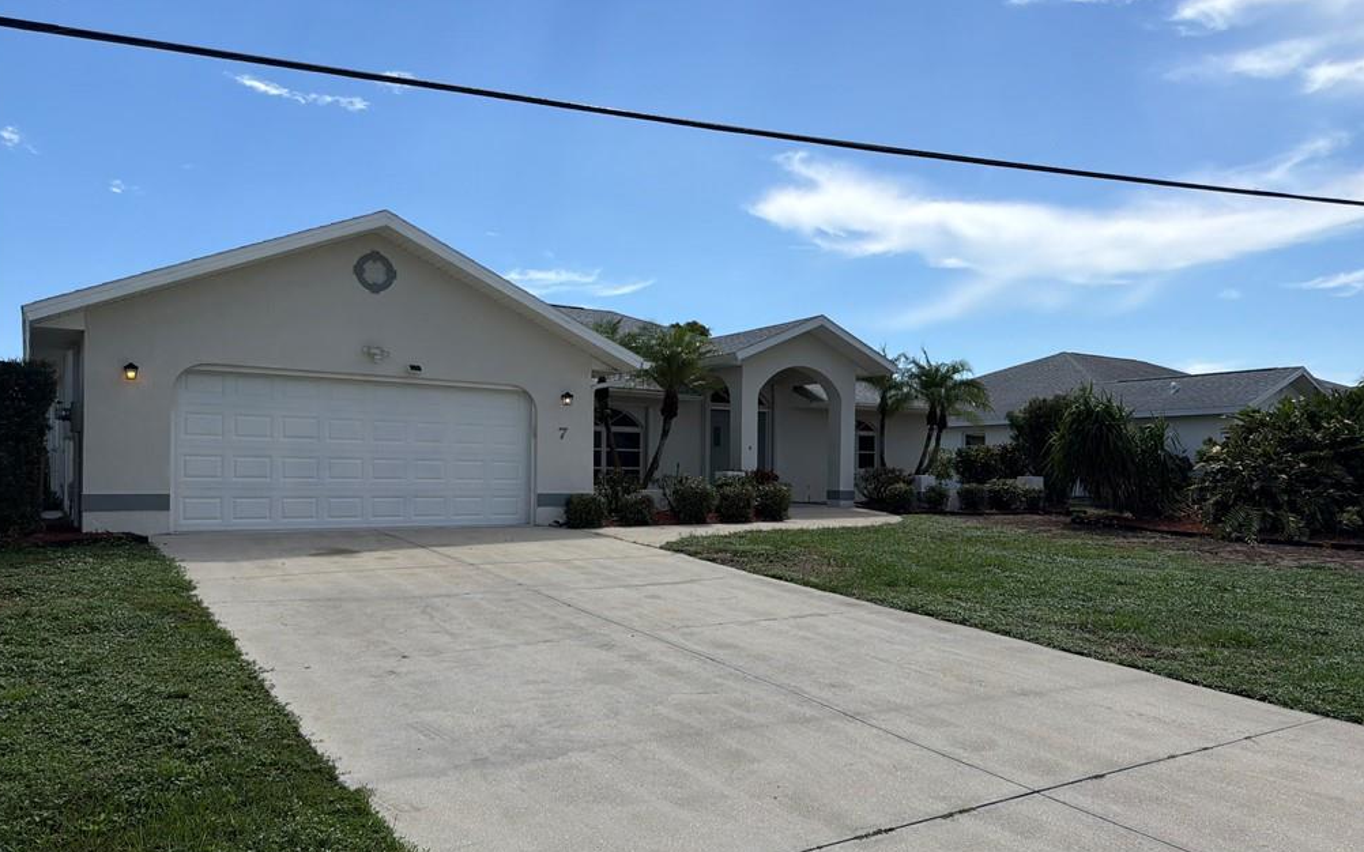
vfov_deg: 47.5
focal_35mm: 26
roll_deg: +0.0
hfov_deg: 70.4
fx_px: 966
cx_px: 679
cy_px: 476
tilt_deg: +0.2
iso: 80
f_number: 1.78
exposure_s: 1/14286
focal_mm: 6.76
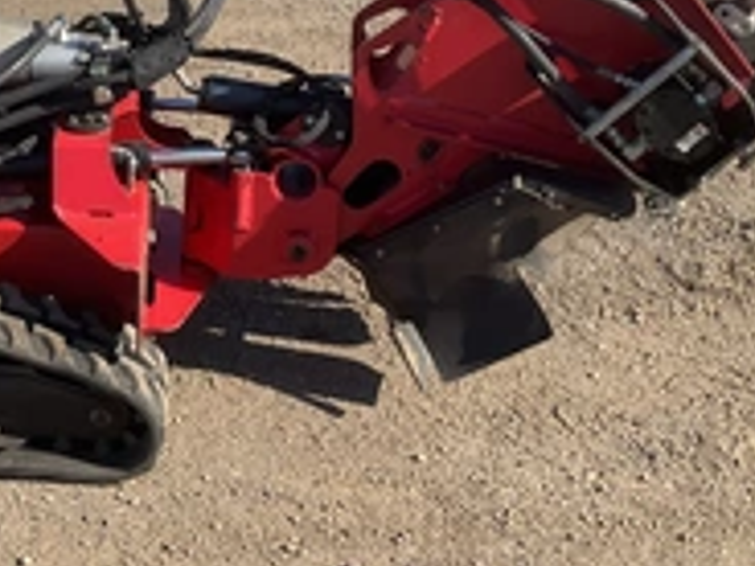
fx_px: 1374
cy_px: 123
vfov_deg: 23.0
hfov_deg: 28.8
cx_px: 0
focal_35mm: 63
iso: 25
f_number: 1.8
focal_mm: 3
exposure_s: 1/912
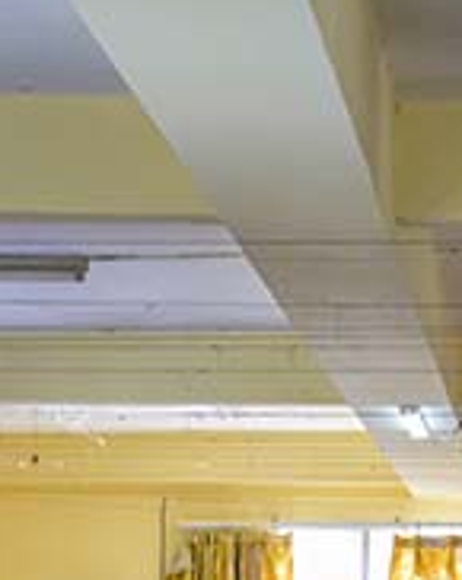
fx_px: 3821
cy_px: 931
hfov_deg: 6.9
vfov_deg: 8.4
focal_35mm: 223
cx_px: 548
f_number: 5.6
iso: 3200
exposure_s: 1/200
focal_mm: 45
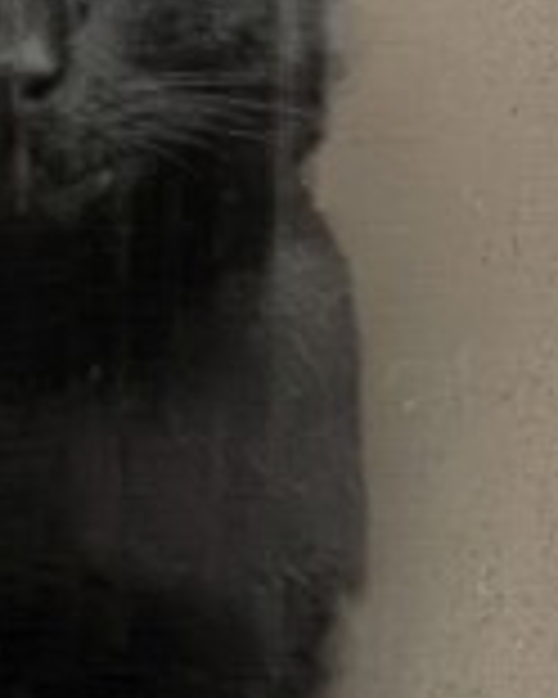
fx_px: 3489
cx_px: -14
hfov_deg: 9.1
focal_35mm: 169
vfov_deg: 11.4
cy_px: 360
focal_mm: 6.81
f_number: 1.85
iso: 800
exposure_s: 1/120
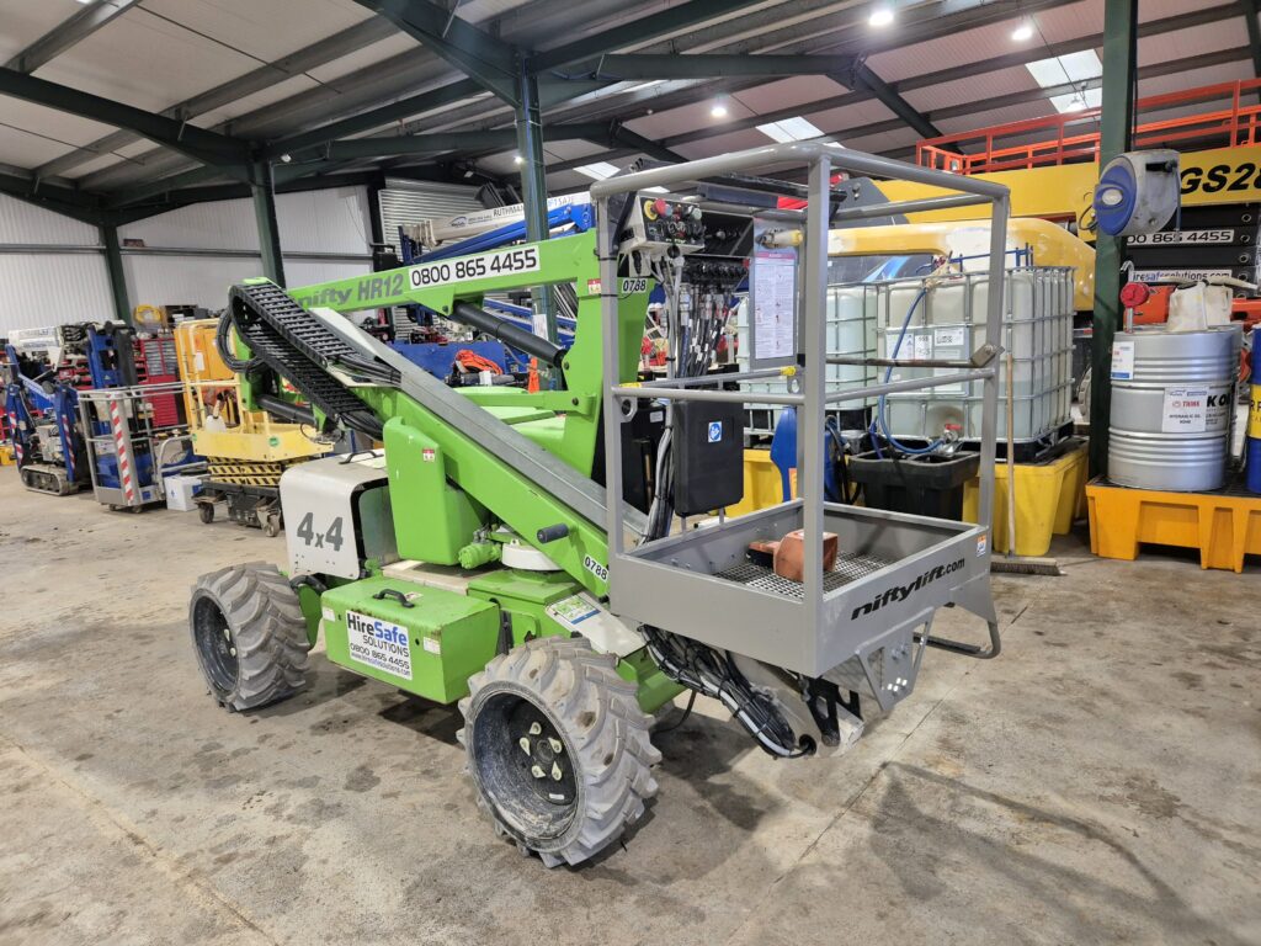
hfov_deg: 73.9
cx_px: 630
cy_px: 473
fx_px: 838
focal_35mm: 23
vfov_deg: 58.9
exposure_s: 1/100
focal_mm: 5.4
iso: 320
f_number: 1.8
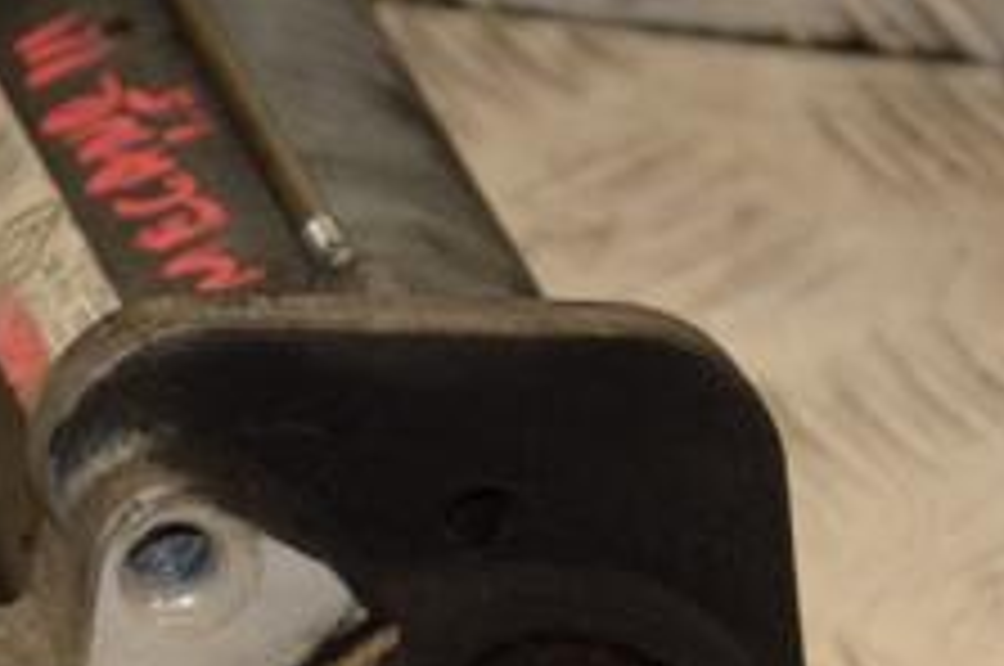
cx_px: 176
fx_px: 11028
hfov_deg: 5.2
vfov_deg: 3.5
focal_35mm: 396
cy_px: 752
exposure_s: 1/200
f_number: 5.6
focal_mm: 98
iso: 800
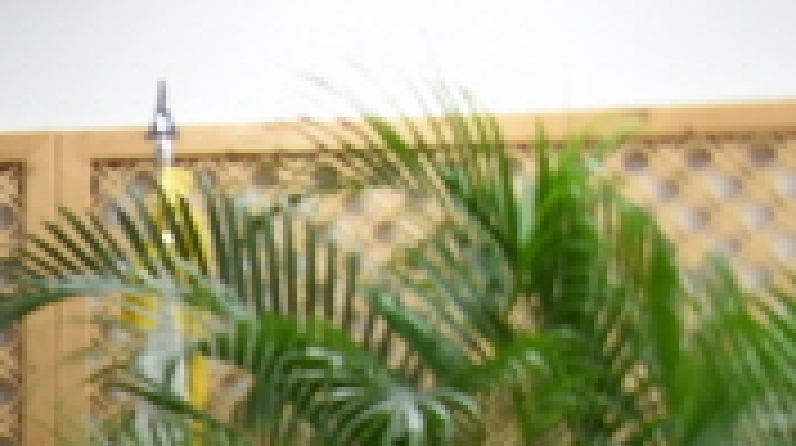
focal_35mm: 166
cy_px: 1205
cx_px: -1183
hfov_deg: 10.8
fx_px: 3499
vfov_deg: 6.8
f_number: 4
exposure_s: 1/125
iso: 800
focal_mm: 28
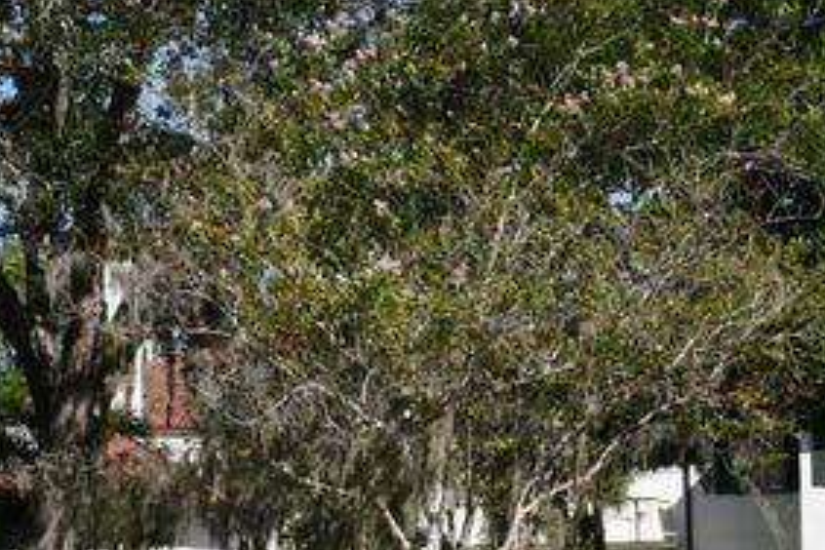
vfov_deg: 12.4
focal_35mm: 109
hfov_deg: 18.8
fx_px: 2498
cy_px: 569
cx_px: 407
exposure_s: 1/320
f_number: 9
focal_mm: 24
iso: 100
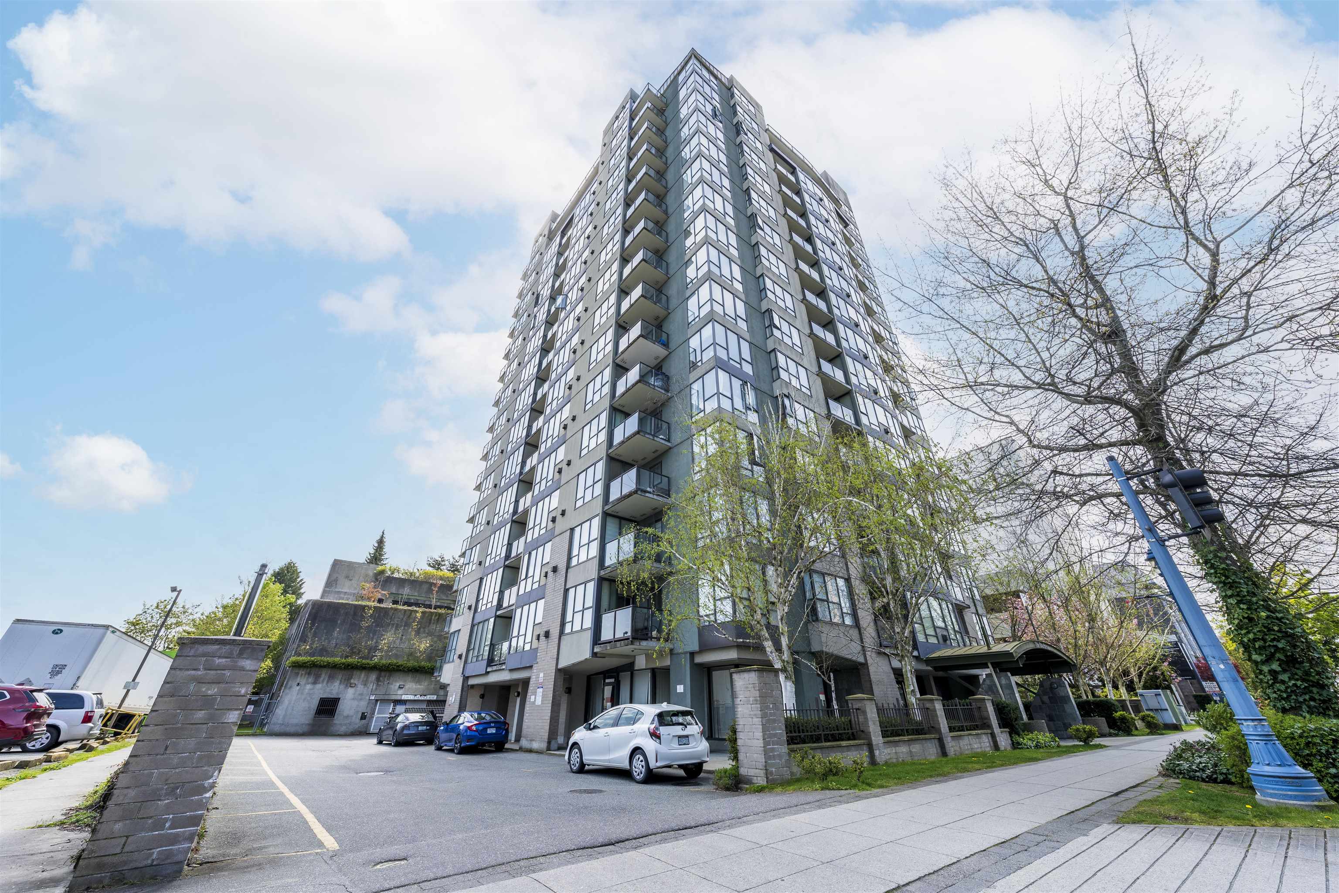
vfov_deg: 90.0
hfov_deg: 112.6
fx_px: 446
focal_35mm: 12
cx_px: 670
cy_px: 446
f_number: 8
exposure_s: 1/320
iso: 50
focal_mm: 12
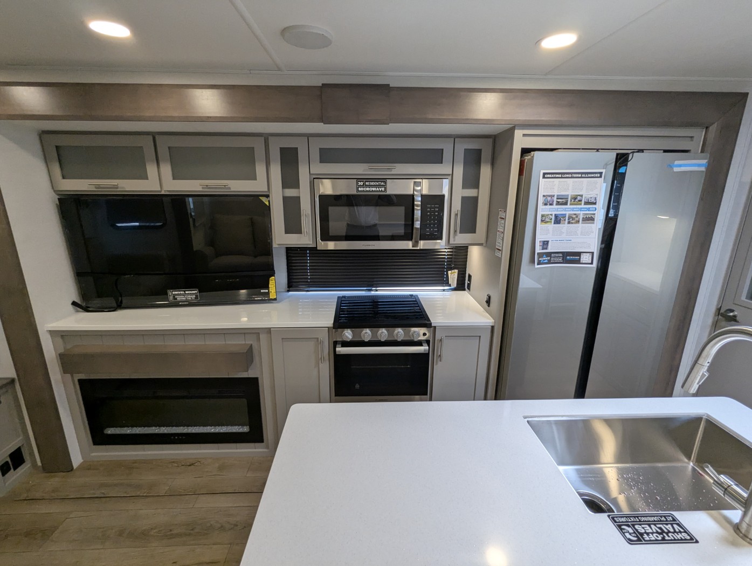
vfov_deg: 78.2
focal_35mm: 16
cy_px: 283
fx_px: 348
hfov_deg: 94.4
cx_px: 376
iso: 217
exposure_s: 1/120
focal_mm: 2.35
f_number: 2.2
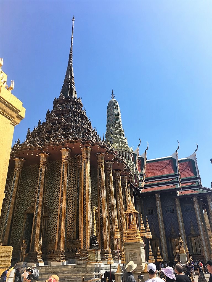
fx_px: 237
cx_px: 106
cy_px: 141
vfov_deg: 61.7
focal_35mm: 29
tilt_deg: +27.5
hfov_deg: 48.2
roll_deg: +1.0
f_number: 2.2
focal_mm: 4.15
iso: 25
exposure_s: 1/1425
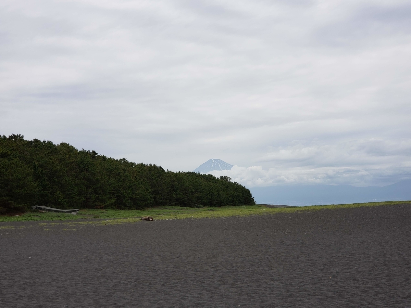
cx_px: 206
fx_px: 617
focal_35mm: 52
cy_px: 154
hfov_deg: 36.8
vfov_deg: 28.0
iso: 32
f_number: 2.4
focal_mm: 6
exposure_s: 1/1339
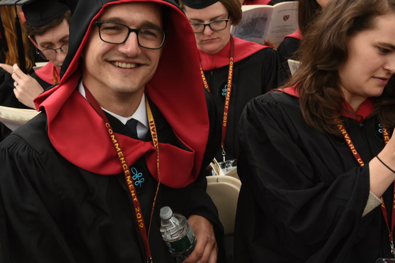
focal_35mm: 66
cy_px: 146
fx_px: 724
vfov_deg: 20.6
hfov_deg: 30.5
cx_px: 166
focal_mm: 45
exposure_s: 1/200
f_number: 7.1
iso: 640
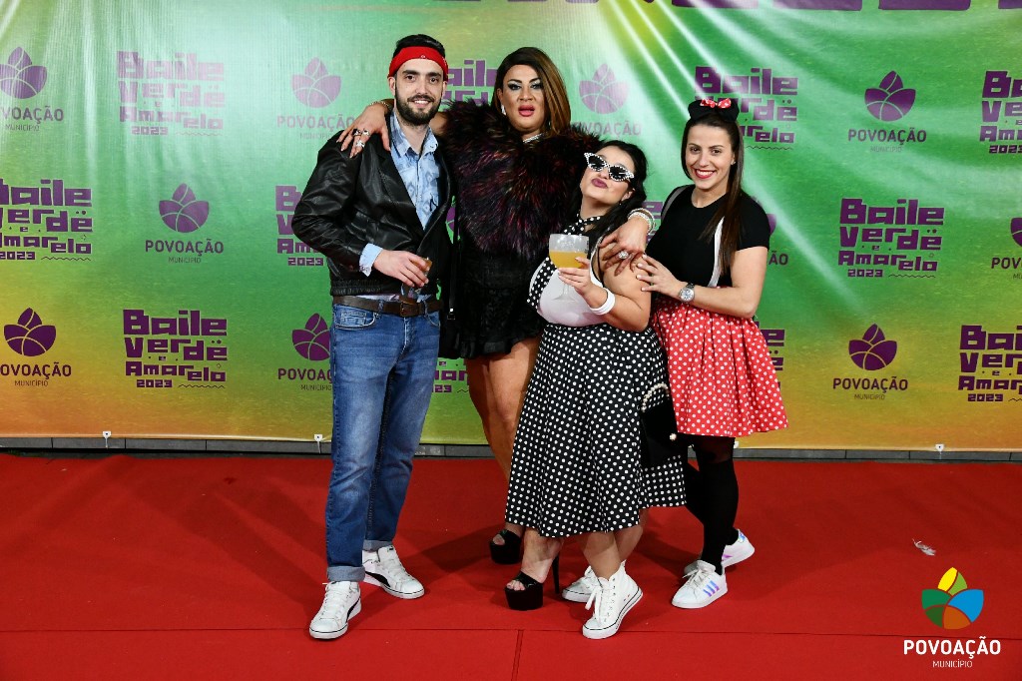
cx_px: 511
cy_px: 340
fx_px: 1107
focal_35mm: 39
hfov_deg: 49.6
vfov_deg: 34.2
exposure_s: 1/125
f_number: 4
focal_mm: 26
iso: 2200
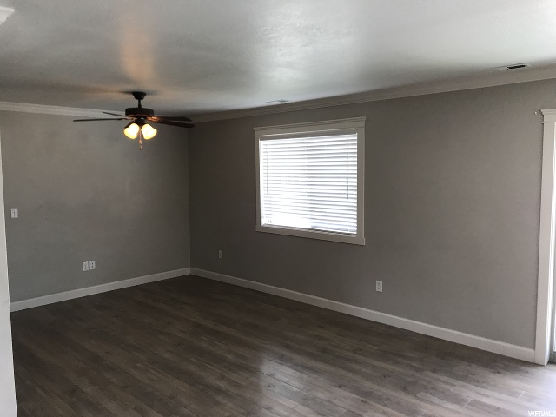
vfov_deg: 49.7
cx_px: 278
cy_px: 208
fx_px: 450
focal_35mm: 28
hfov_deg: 63.4
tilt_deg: -5.8
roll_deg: -0.4
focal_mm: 3.99
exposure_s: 1/40
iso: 25
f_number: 1.8
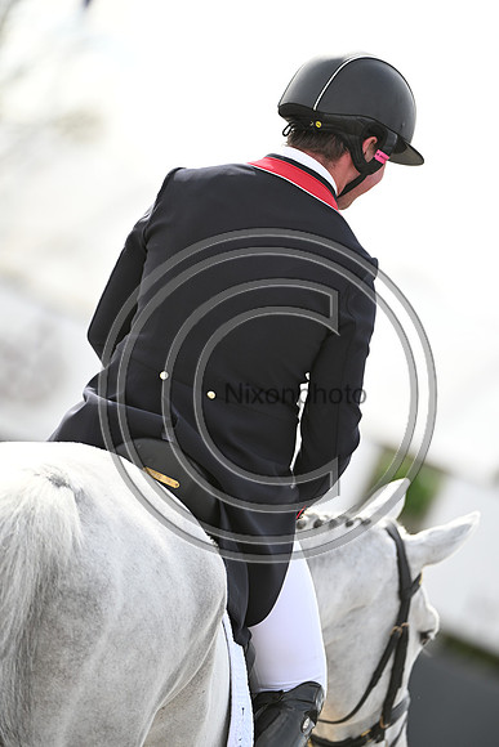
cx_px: 250
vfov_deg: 6.1
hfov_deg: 4.0
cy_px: 374
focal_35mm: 340
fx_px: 7064
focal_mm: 340
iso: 560
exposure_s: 1/1250
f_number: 4.5
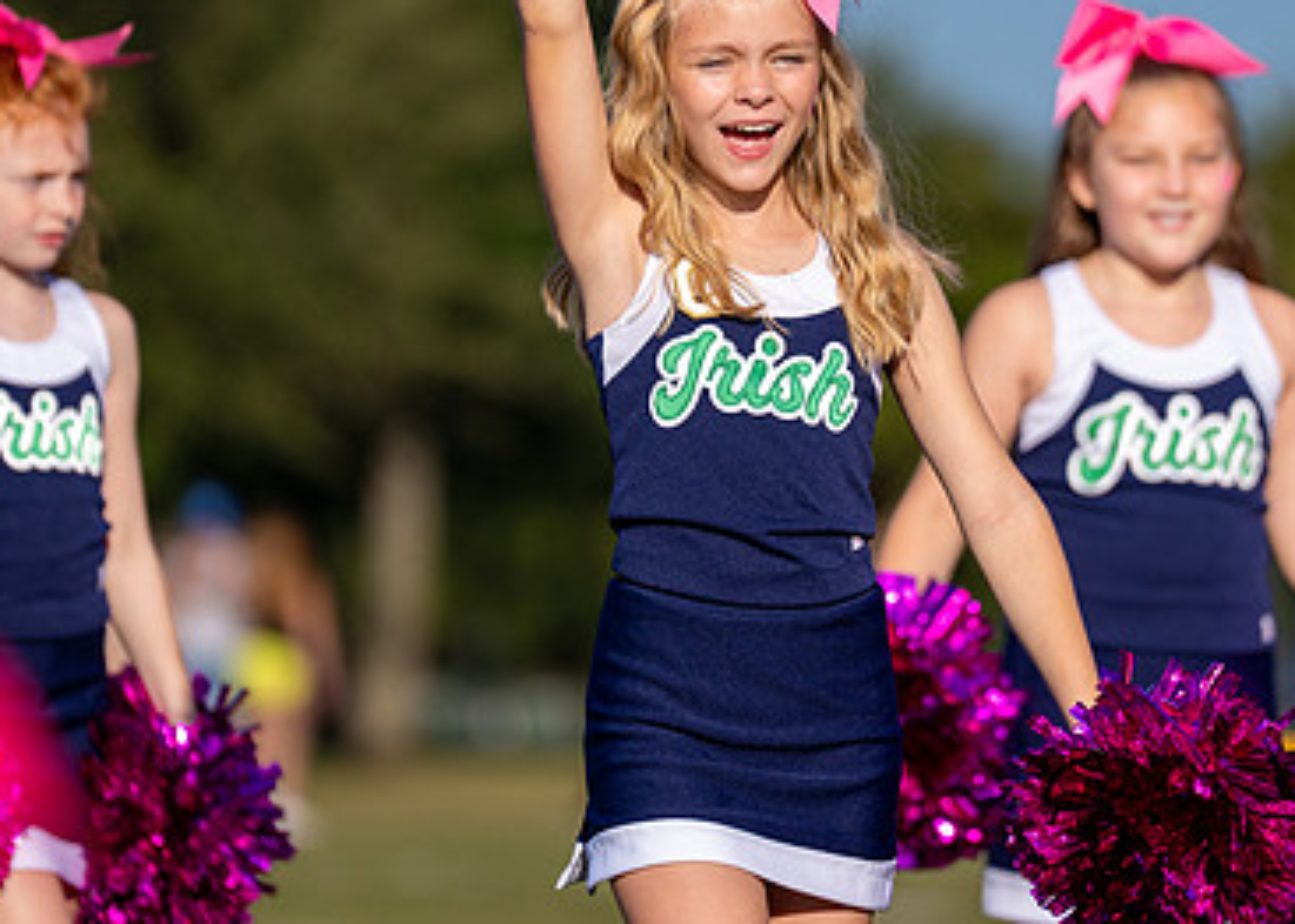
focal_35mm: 360
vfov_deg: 4.0
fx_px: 13238
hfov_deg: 5.6
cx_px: 691
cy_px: 308
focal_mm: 200
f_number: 2.8
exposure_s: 1/4000
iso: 200
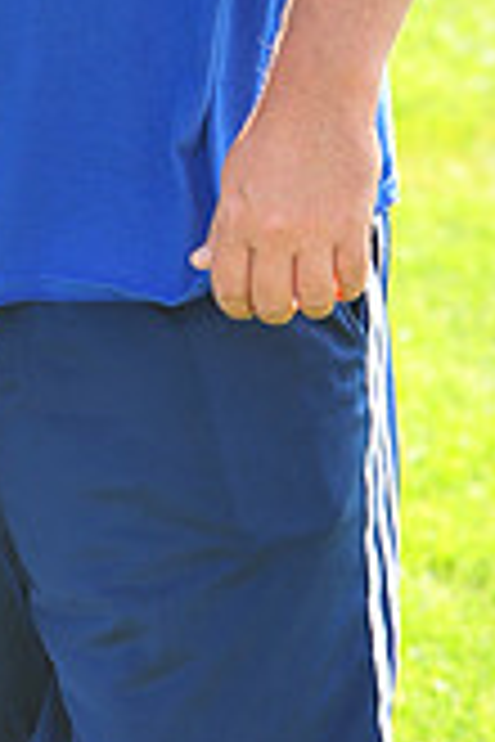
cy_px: -373
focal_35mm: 423
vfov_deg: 4.8
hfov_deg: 3.2
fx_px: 8724
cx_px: -279
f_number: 7.1
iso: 320
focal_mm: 120
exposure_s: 1/250
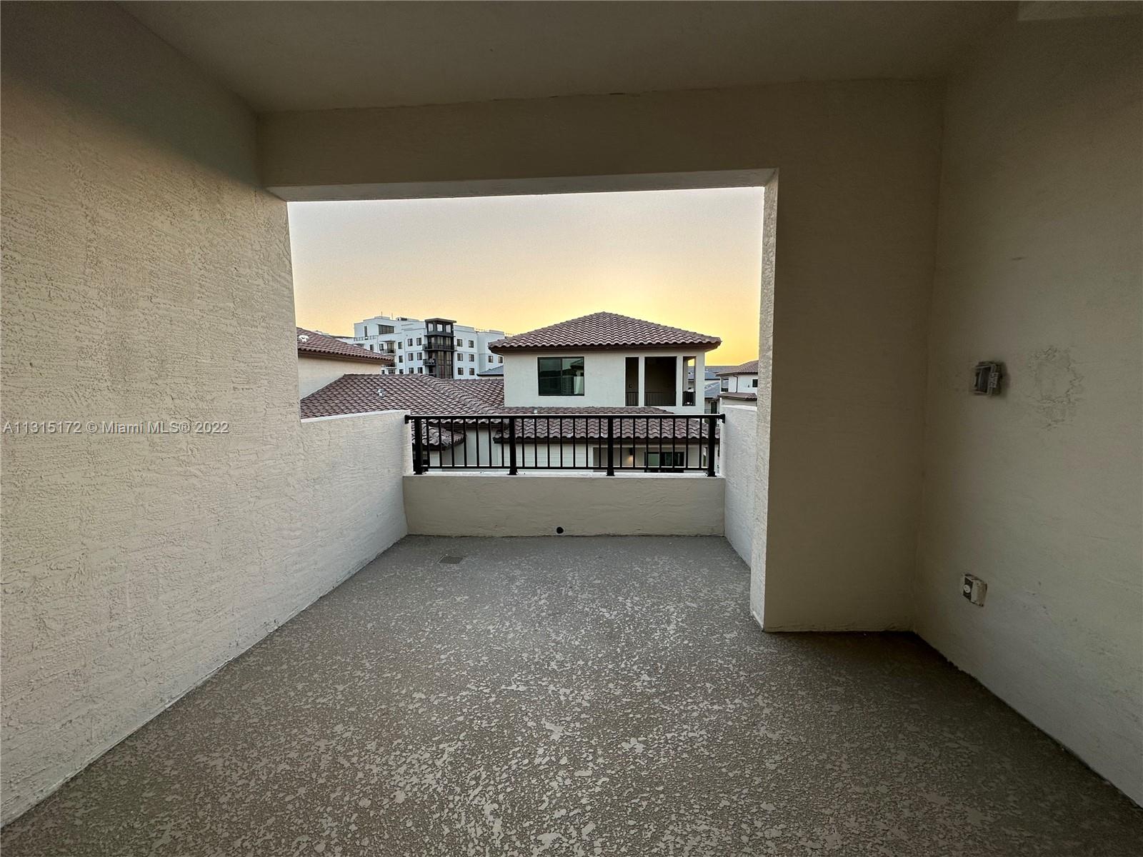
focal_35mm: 14
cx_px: 572
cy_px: 428
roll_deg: +0.7
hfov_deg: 102.1
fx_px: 462
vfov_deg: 85.7
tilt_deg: -5.6
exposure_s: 1/235
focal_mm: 2.22
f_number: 2.2
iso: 40
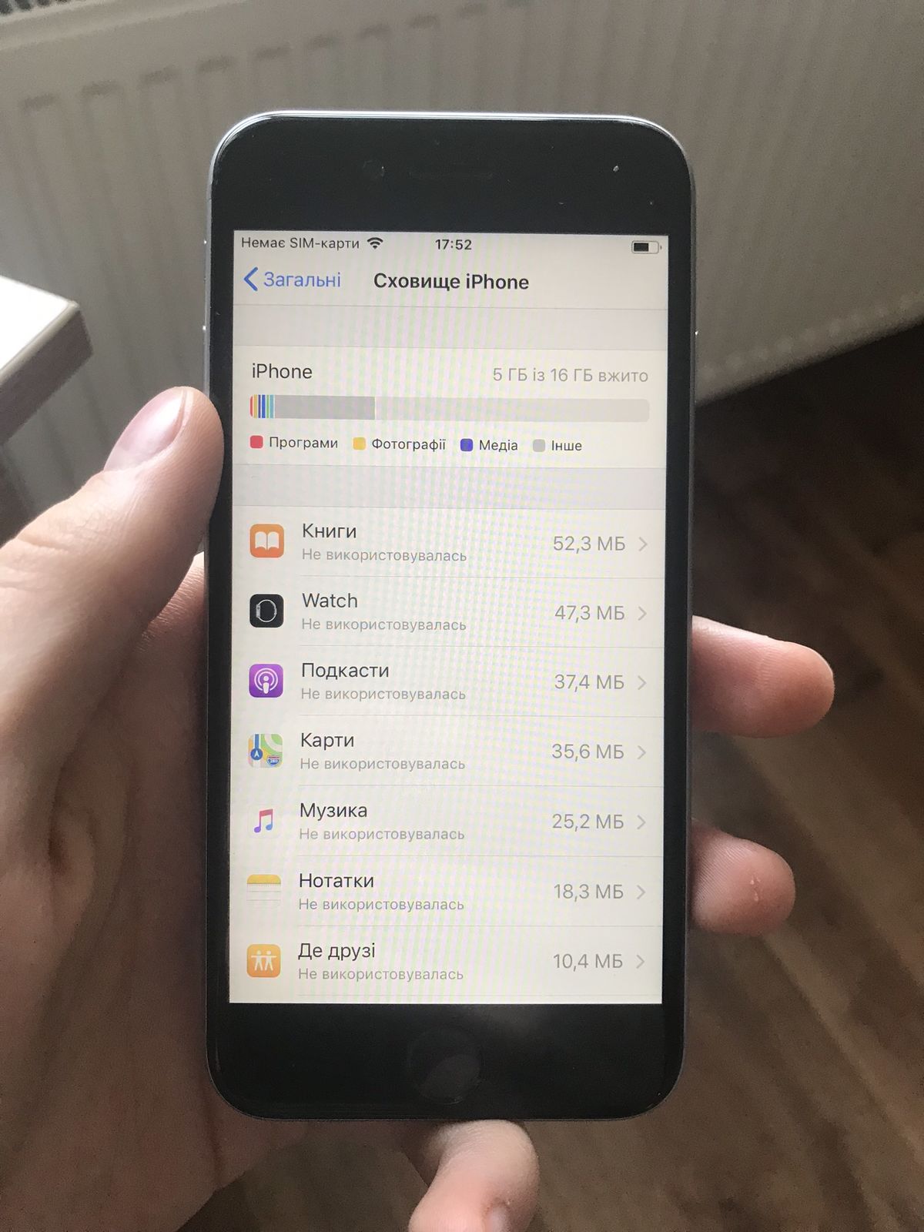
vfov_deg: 63.4
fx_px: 997
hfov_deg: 49.7
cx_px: 462
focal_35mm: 28
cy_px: 616
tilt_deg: -53.3
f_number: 1.8
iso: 32
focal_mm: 3.99
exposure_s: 1/33
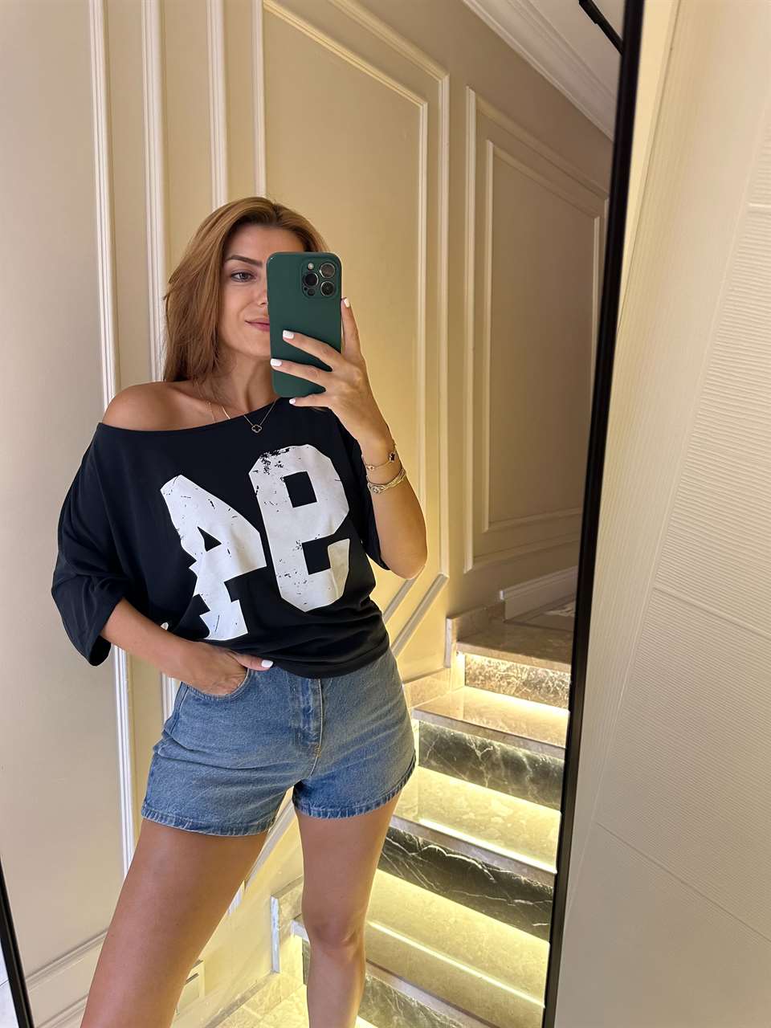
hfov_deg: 56.8
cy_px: 514
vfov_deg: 71.6
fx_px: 713
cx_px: 386
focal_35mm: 24
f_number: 1.78
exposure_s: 1/60
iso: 400
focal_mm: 6.86
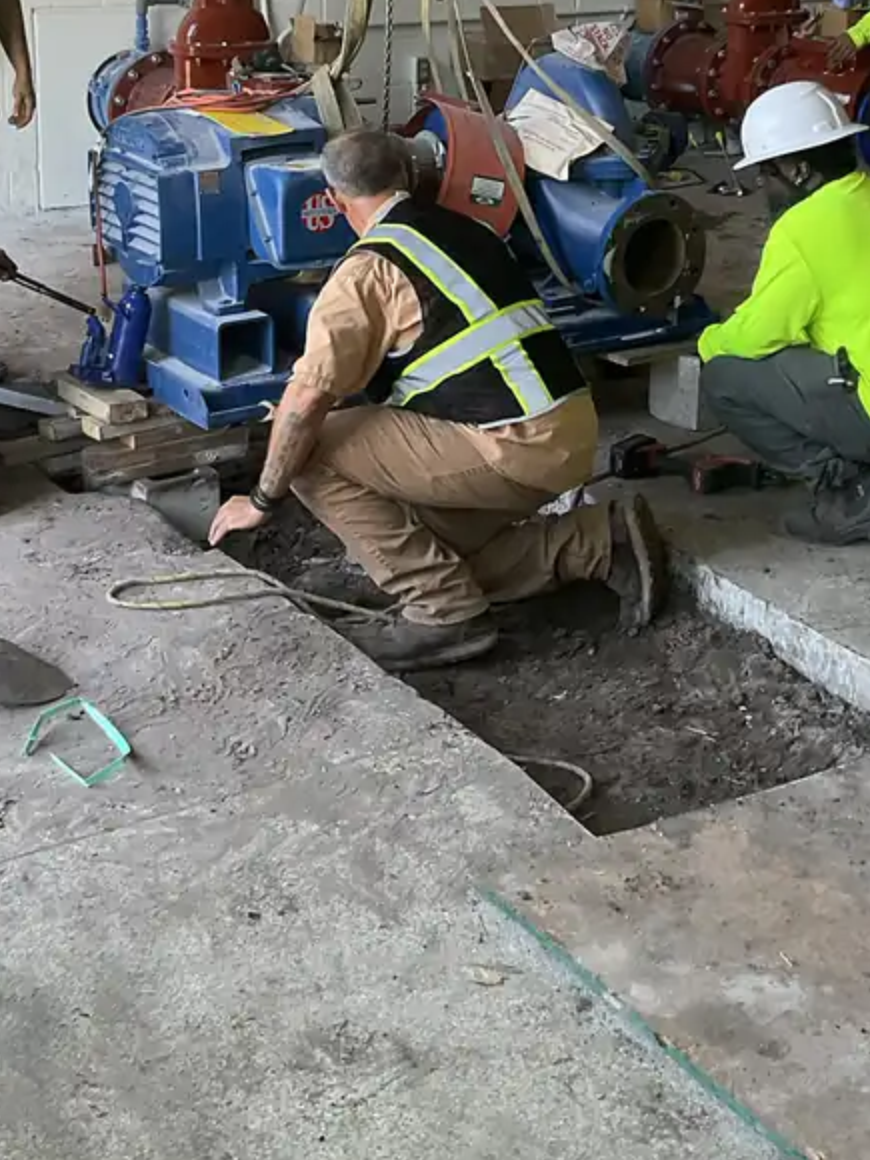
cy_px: 244
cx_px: 460
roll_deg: -1.0
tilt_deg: -11.5
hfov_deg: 24.4
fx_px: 2011
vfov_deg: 31.4
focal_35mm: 60
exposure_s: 1/122
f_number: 1.8
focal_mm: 3
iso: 50
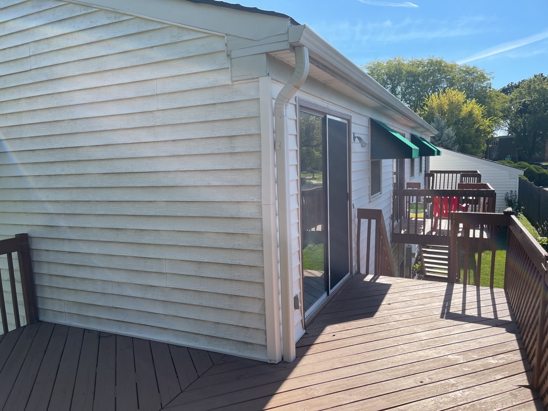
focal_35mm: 26
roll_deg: +1.3
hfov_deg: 67.3
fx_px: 412
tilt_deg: -5.6
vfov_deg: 53.1
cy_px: 206
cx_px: 274
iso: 50
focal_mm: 5.1
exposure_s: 1/3086
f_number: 1.6
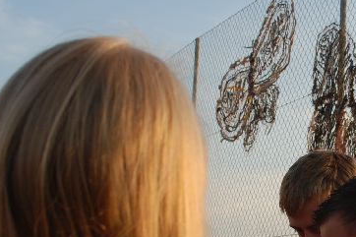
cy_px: 170
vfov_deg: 13.4
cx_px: 354
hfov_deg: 19.5
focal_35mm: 102
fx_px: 1008
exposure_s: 1/160
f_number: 6.3
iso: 100
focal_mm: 24
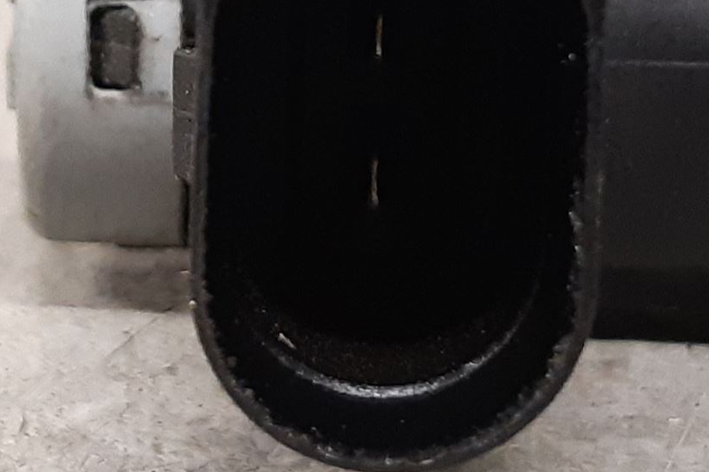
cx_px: 277
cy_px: 104
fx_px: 1319
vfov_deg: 20.1
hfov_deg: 30.0
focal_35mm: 67
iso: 250
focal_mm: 3.93
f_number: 1.7
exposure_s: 1/33
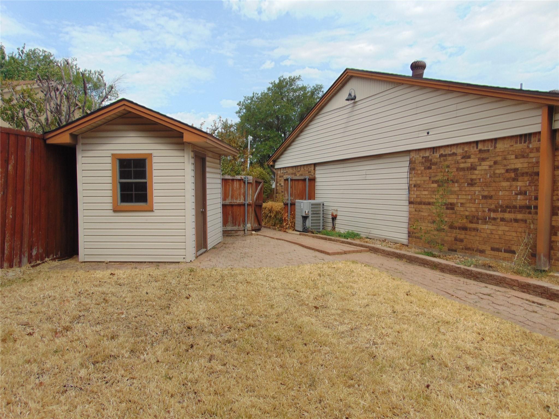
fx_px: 404
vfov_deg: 54.9
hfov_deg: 69.4
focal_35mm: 25
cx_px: 280
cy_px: 210
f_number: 3
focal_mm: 4.5
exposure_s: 1/800
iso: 80
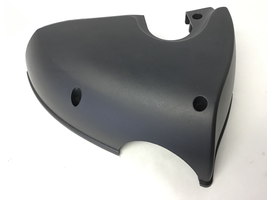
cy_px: 89
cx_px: 146
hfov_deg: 51.3
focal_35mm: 36
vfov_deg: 39.6
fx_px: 278
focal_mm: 3.3
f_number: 2.4
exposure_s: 1/30
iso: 64
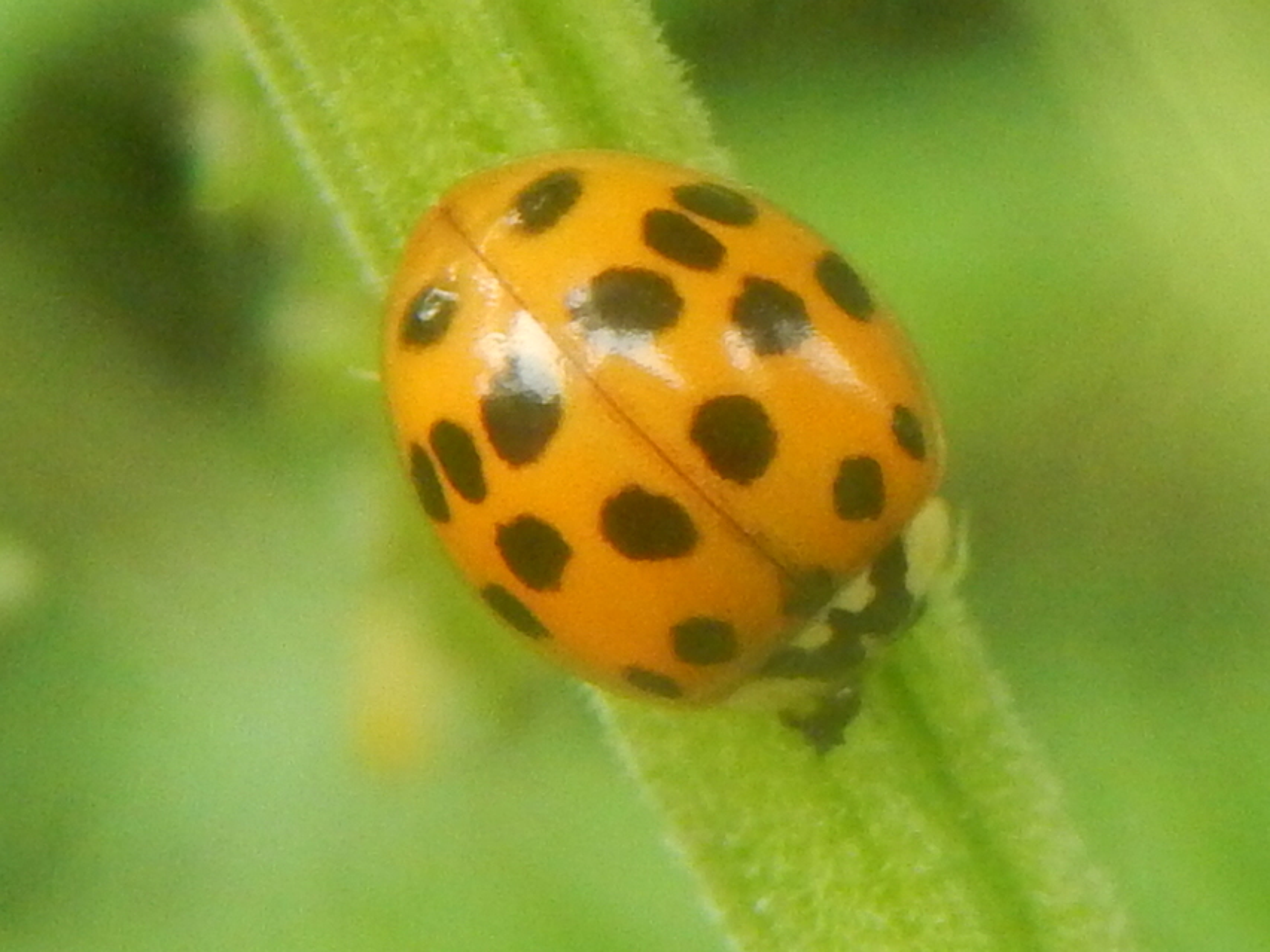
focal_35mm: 61
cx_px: 635
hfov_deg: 31.7
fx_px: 2238
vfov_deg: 24.0
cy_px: 476
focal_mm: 10.9
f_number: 4
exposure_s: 1/80
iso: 400
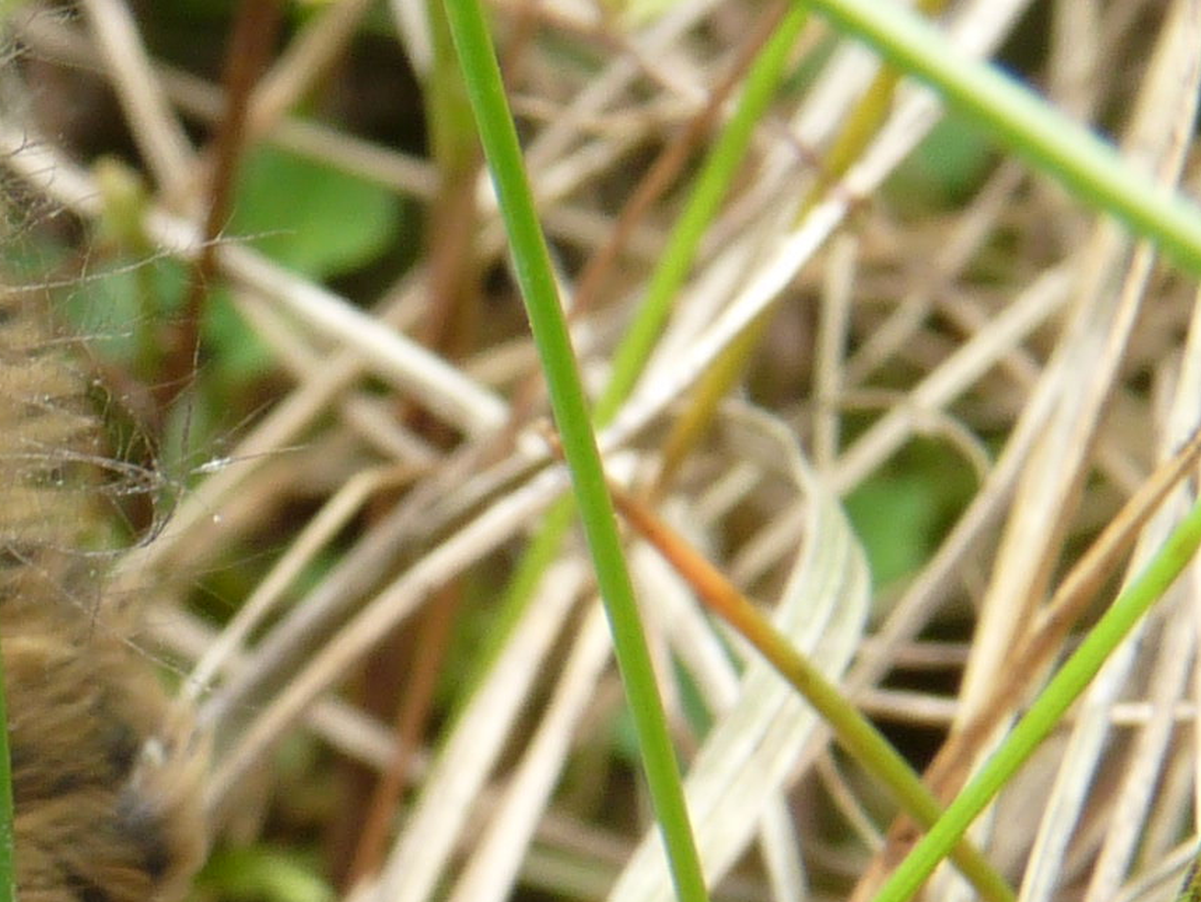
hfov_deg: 11.1
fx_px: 5900
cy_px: 684
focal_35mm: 170
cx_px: -739
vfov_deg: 8.7
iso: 100
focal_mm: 7.1
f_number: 4.5
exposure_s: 1/50
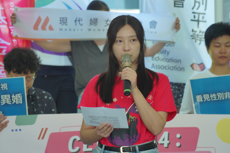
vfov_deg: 10.2
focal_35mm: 135
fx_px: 862
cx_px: 115
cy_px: 76
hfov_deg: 15.2
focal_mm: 135
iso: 1250
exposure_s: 1/100
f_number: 5.6
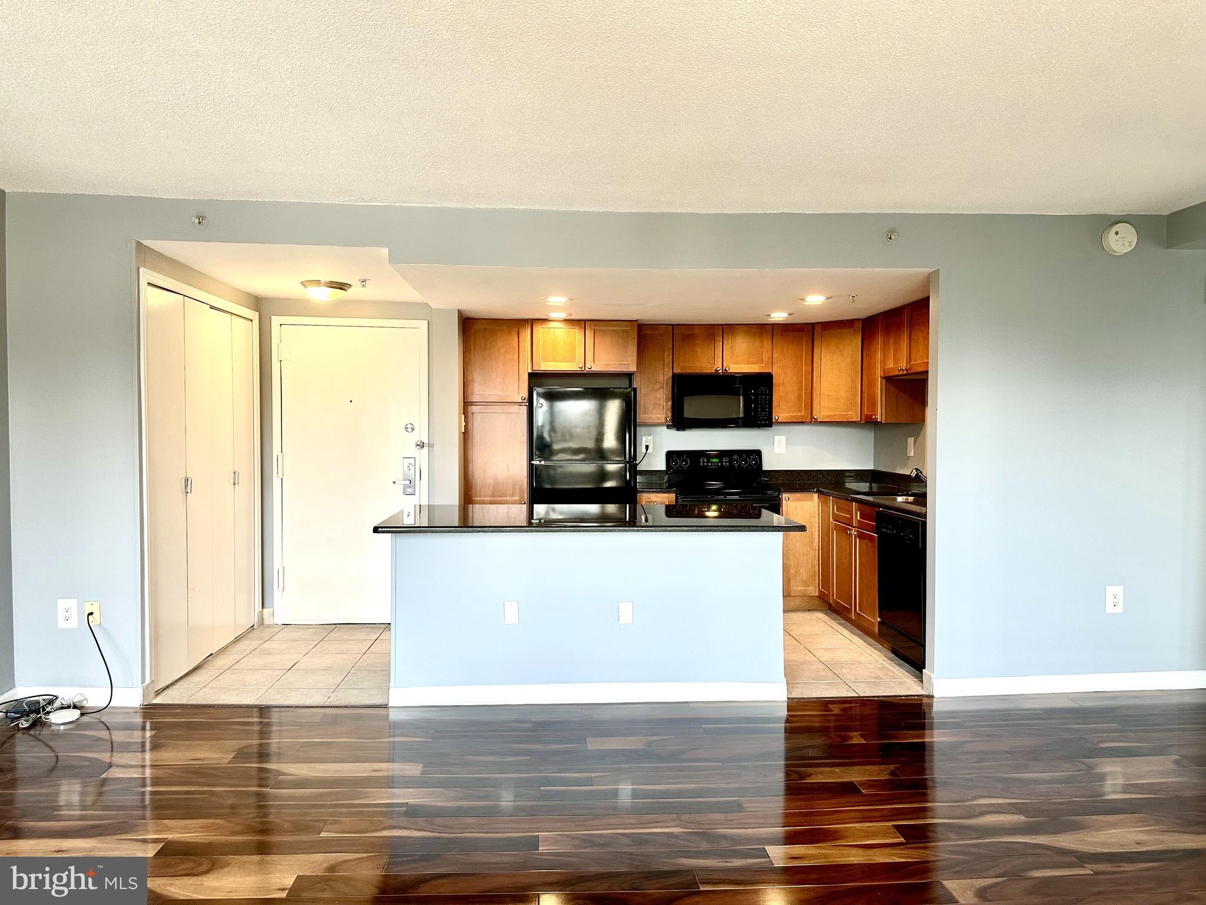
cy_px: 452
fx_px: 836
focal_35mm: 24
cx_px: 603
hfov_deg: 71.6
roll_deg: -0.3
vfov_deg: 56.8
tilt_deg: -2.1
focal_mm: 6.86
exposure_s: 1/120
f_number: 1.78
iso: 160
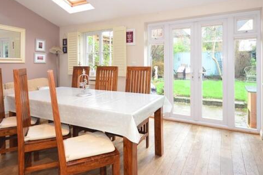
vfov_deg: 54.8
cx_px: 135
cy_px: 60
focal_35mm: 23
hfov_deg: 76.8
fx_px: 166
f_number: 5.6
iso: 400
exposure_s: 1/15
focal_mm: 11
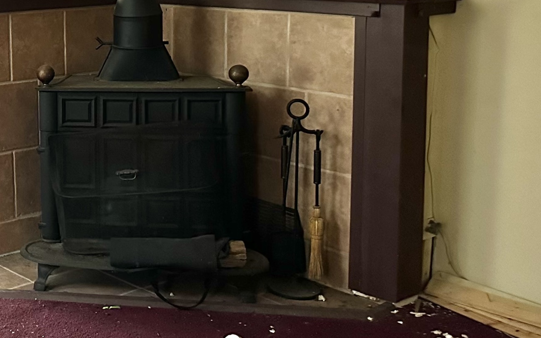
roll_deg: +0.8
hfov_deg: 31.2
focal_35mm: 59
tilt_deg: -6.3
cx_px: -36
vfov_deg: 21.5
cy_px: 36
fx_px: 870
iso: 1000
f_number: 1.78
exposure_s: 1/42
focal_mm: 6.86
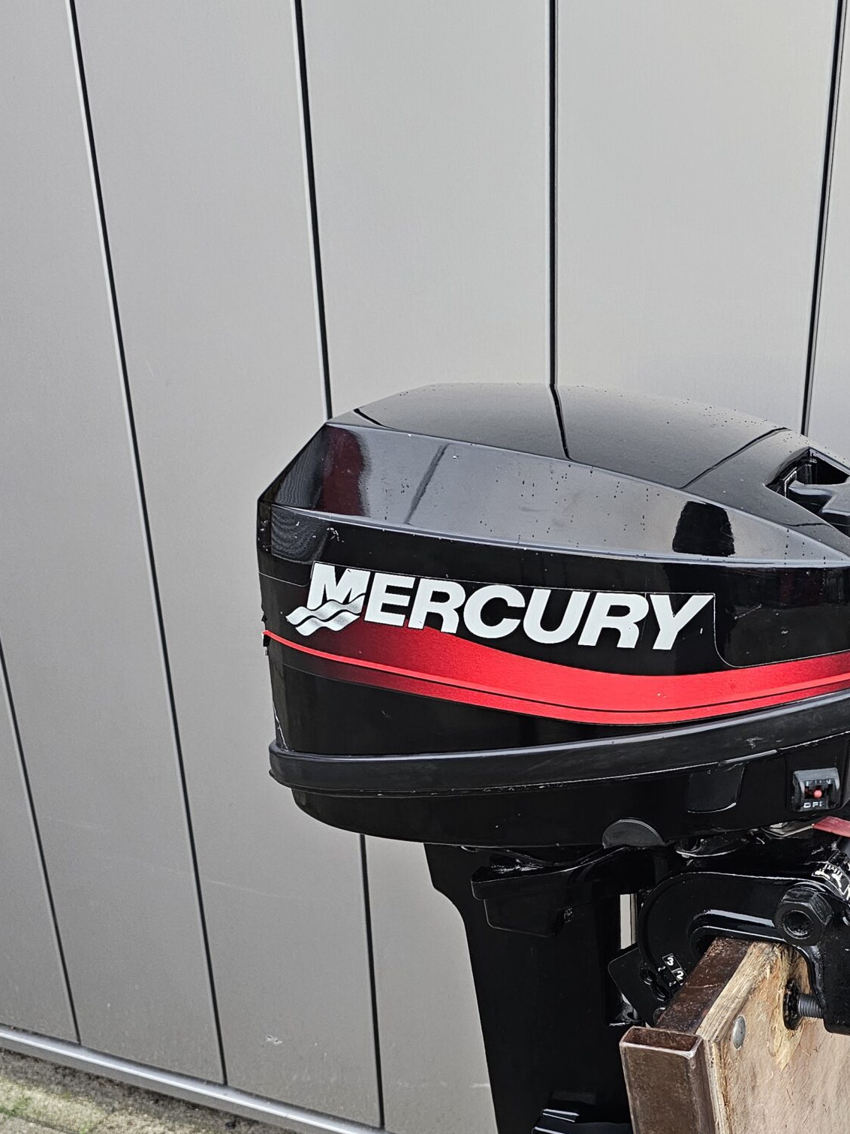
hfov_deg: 36.0
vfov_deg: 46.7
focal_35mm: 39
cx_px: 639
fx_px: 1277
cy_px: 806
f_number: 1.7
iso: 320
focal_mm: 6.3
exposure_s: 1/142
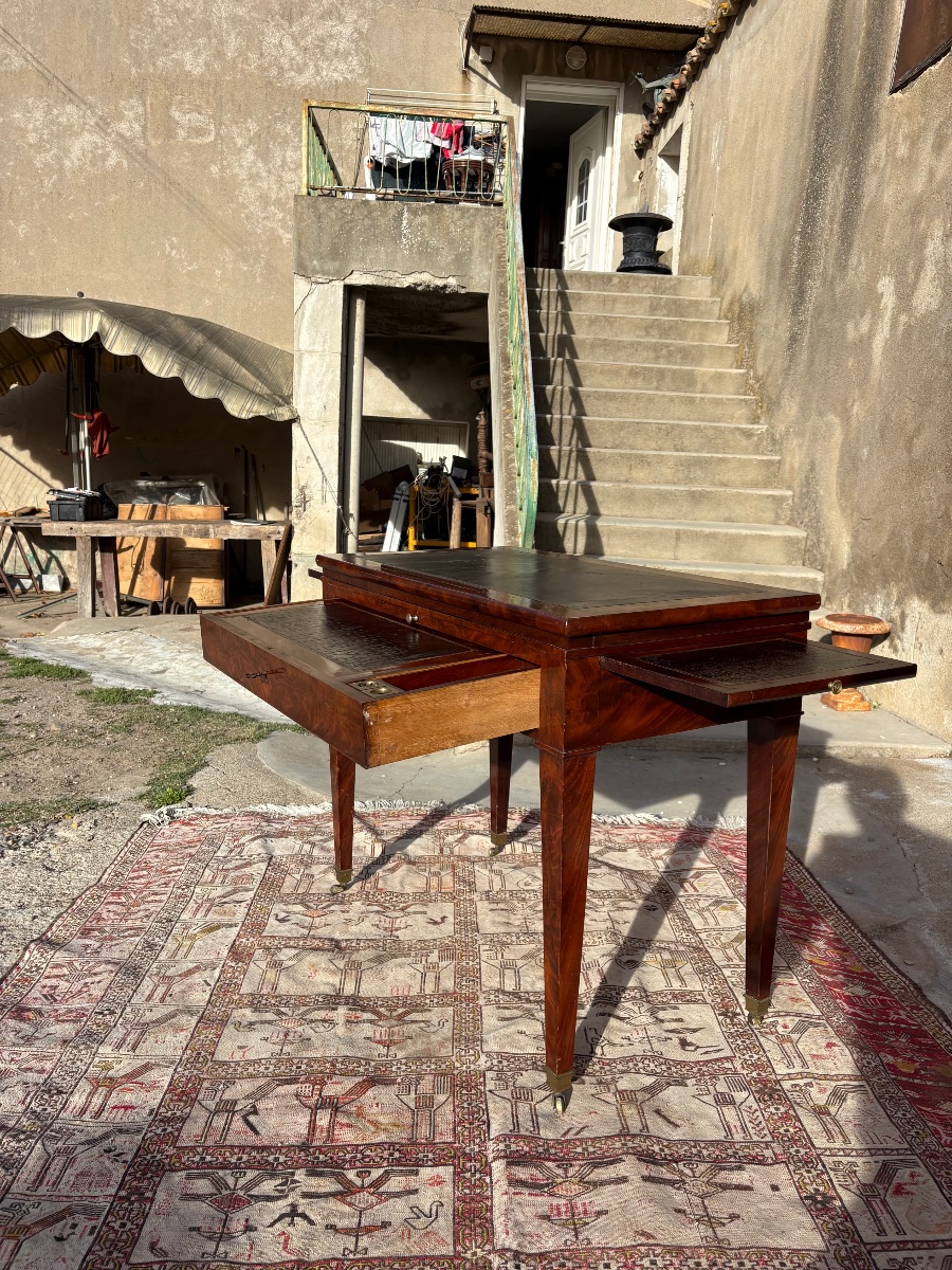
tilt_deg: -9.0
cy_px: 635
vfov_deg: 67.3
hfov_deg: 53.1
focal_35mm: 26
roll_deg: -3.6
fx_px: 953
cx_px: 476
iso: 50
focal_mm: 5.96
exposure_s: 1/2451
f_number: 1.6
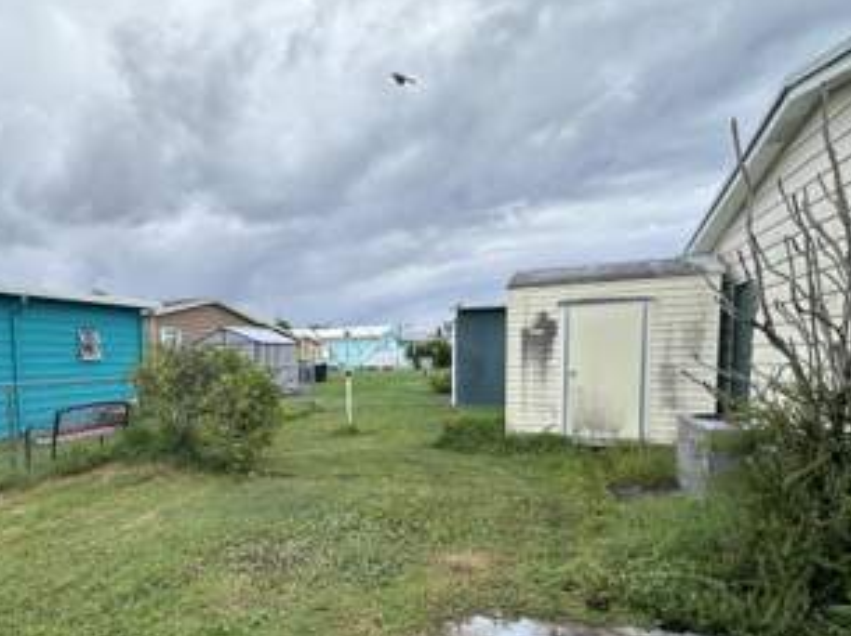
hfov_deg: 74.4
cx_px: 293
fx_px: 540
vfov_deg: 60.2
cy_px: 395
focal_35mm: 22
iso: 40
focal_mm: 2.22
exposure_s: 1/1453
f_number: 2.2
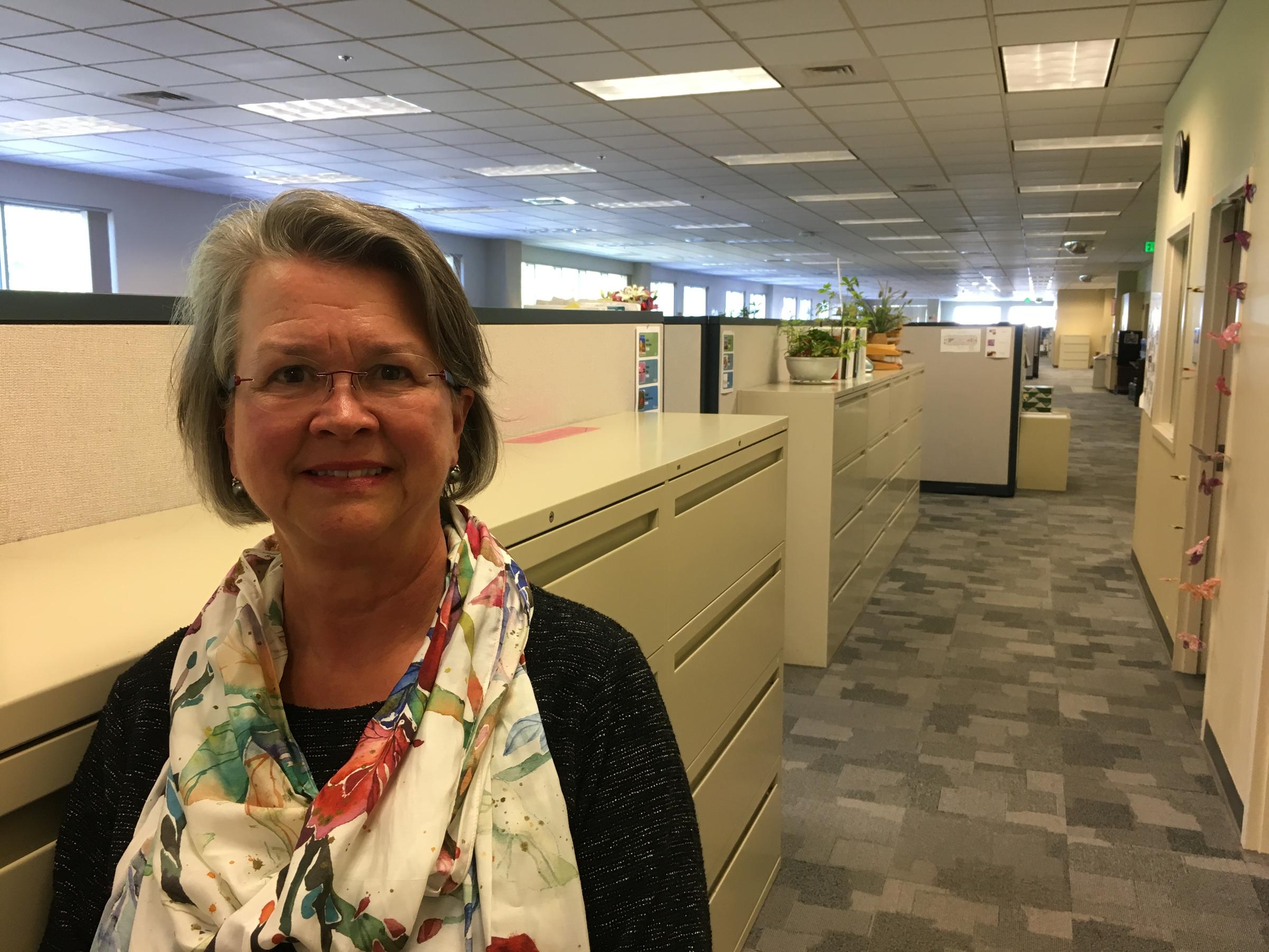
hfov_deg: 61.7
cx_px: 634
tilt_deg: -8.0
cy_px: 476
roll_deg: -0.8
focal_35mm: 29
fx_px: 1063
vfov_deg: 48.2
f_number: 2.2
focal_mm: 4.15
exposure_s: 1/30
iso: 64
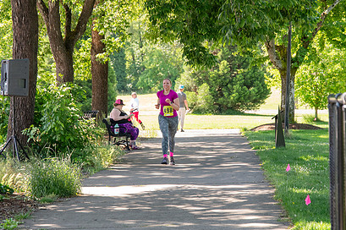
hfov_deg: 13.8
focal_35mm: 149
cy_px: 113
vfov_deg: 9.2
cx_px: 178
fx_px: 1431
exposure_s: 1/400
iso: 500
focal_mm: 70
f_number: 4
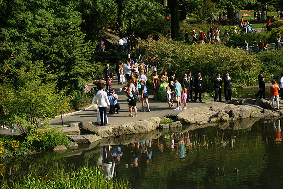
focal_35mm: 112
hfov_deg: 18.2
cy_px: 94
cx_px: 142
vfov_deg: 12.2
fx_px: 885
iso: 200
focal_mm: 75
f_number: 4
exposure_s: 1/1000
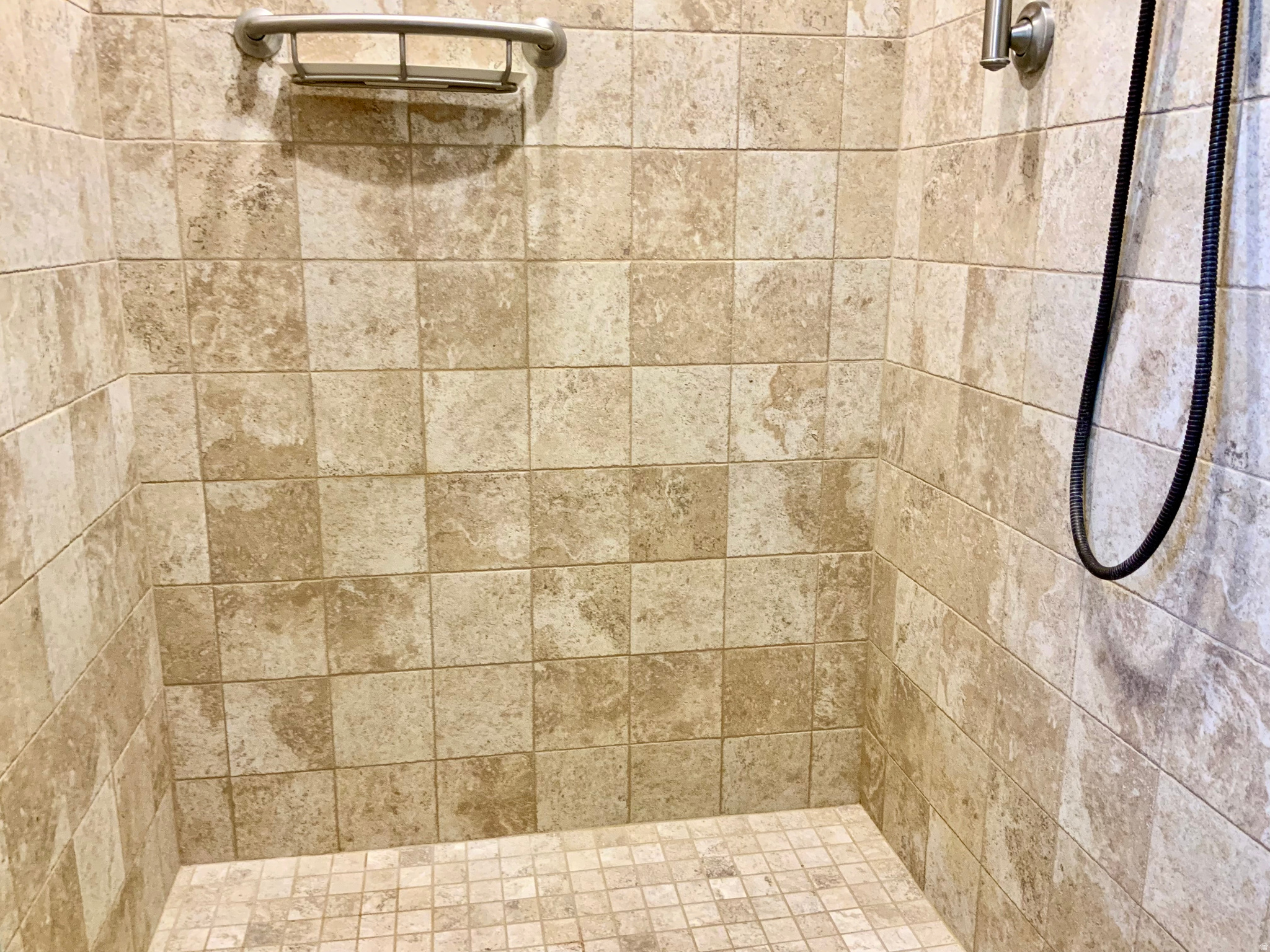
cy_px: 476
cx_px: 635
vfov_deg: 48.2
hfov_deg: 61.7
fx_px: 1064
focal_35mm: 29
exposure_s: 1/60
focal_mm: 3
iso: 160
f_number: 1.8
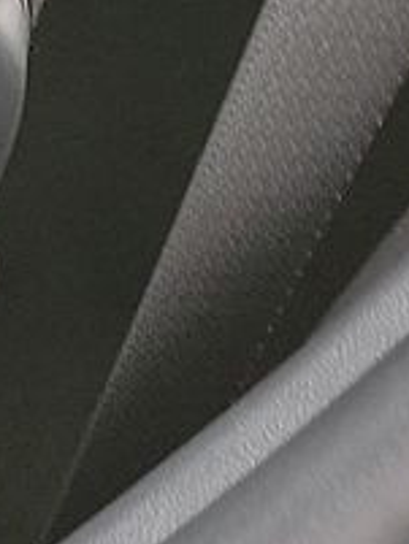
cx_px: -1032
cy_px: -420
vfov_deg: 9.8
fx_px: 3006
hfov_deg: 6.7
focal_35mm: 191
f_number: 1.8
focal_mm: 6.7
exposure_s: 1/59
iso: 114
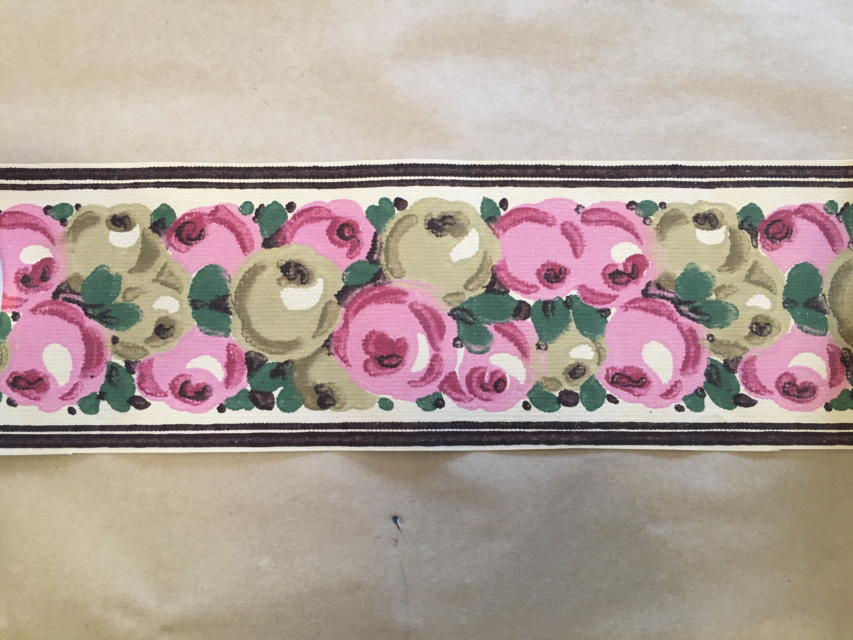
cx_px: 426
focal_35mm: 29
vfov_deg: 48.2
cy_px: 320
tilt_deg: -83.0
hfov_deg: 61.7
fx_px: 715
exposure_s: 1/33
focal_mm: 4.15
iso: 50
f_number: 2.2
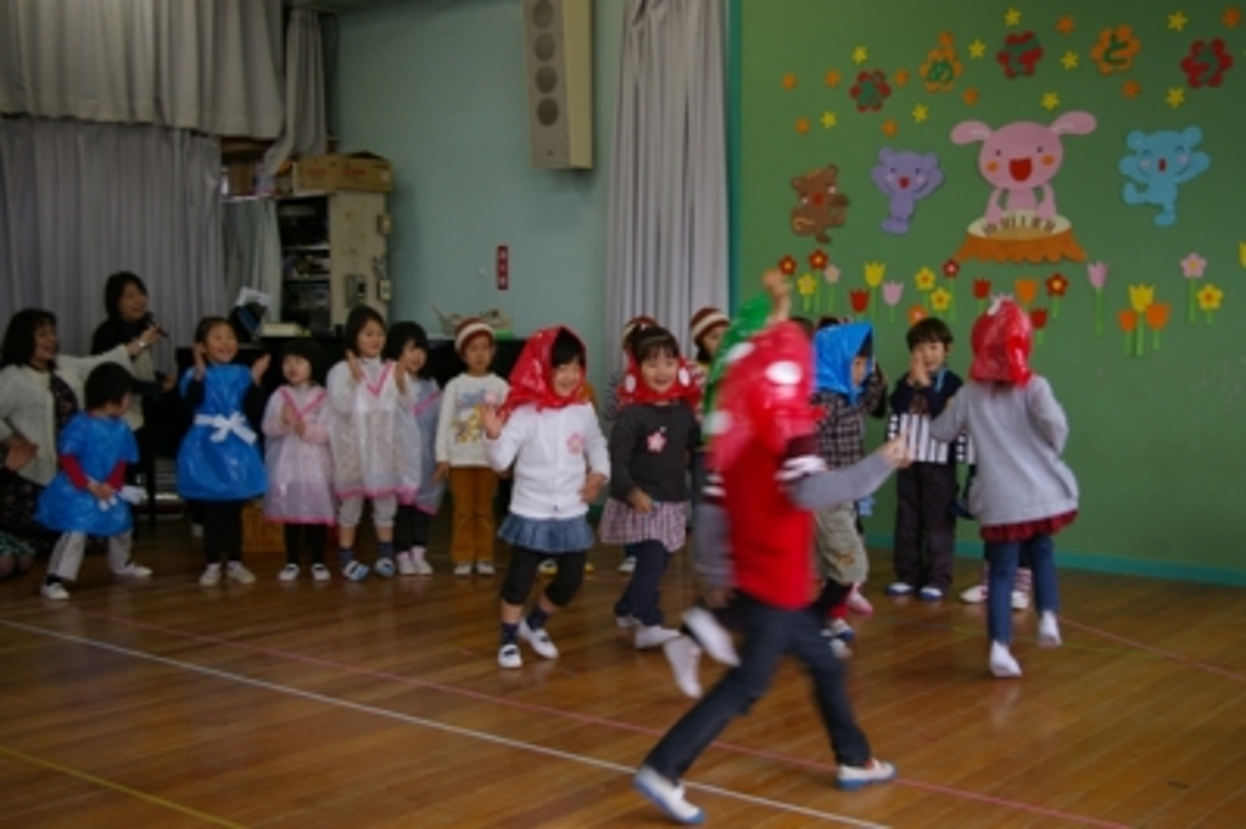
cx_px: 623
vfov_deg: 31.8
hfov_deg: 46.4
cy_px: 414
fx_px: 1452
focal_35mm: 42
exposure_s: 1/45
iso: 200
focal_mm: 28
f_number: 4
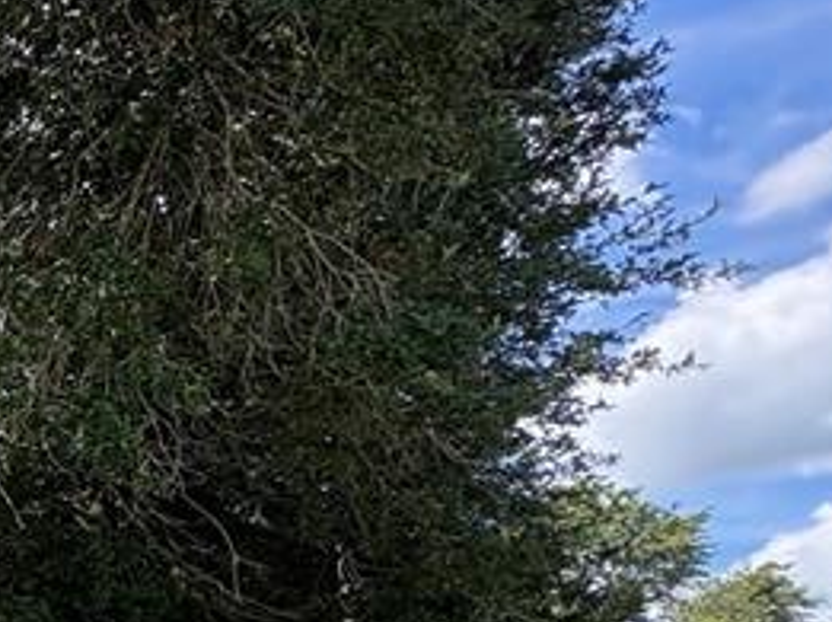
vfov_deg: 24.6
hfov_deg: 21.3
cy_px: 692
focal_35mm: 55
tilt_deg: +6.0
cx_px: -701
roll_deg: -1.7
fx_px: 1320
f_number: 2.2
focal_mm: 2.22
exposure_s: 1/416
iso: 64
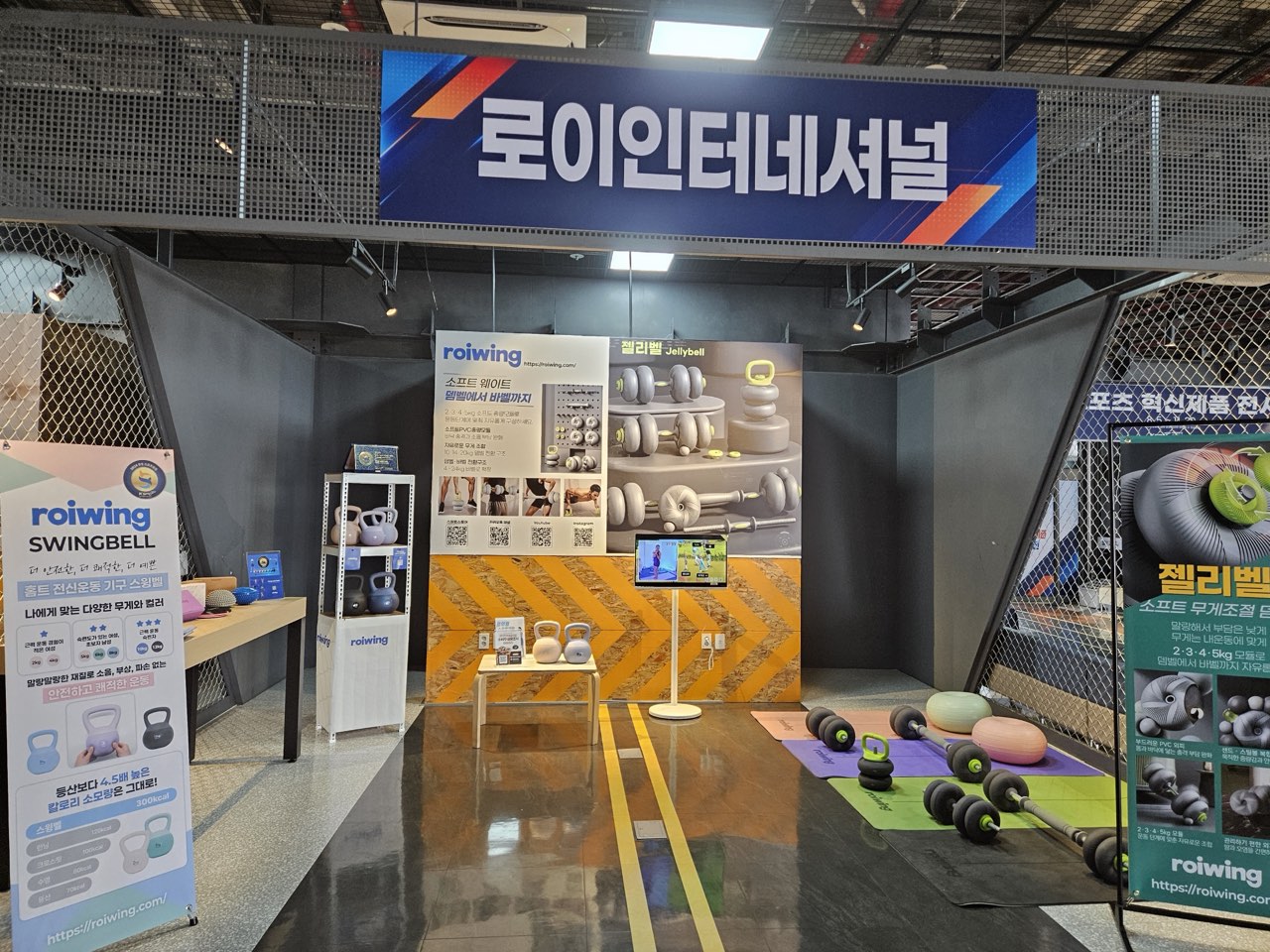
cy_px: 476
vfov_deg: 58.9
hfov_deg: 73.9
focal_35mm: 23
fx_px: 844
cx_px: 635
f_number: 1.8
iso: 250
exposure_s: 1/120
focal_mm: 5.4
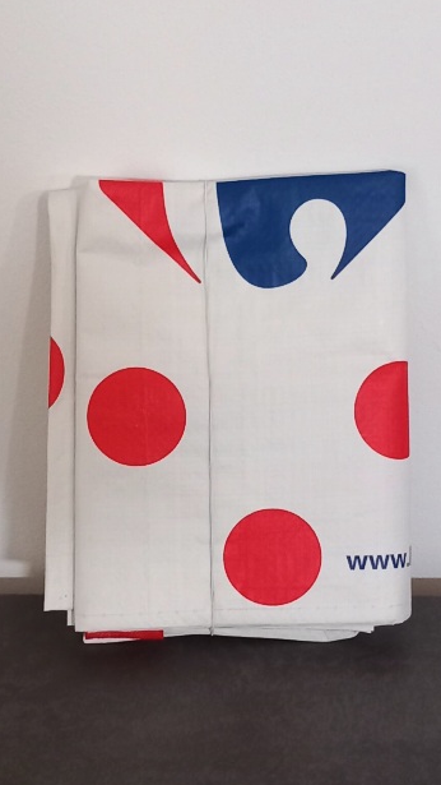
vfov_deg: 64.3
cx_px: 223
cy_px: 386
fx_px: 624
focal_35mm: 30
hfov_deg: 38.9
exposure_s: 1/25
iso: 500
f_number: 1.8
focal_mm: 4
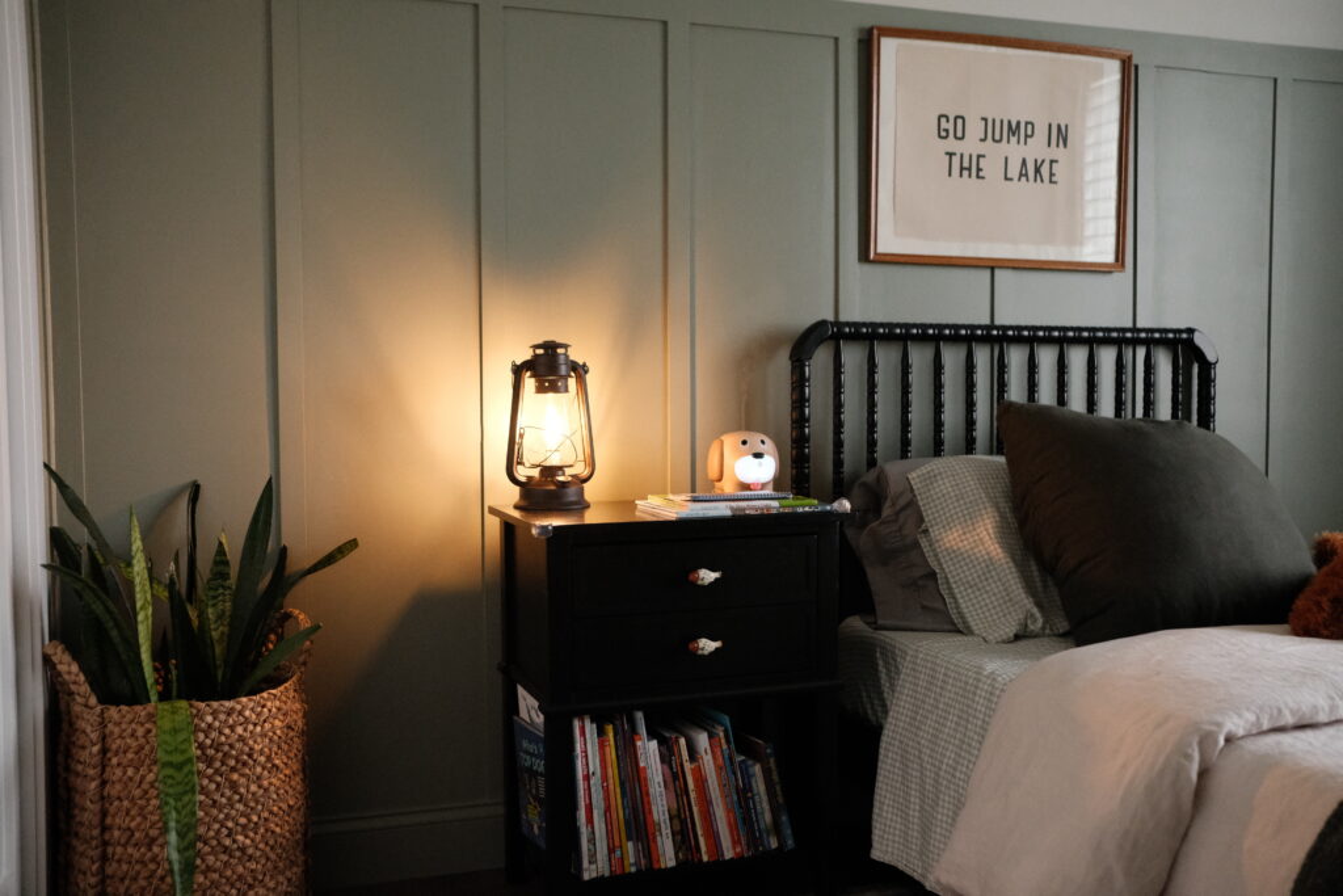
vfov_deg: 37.9
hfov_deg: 54.4
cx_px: 672
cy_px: 448
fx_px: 1306
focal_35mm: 35
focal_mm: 23
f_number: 2.8
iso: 4000
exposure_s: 1/125
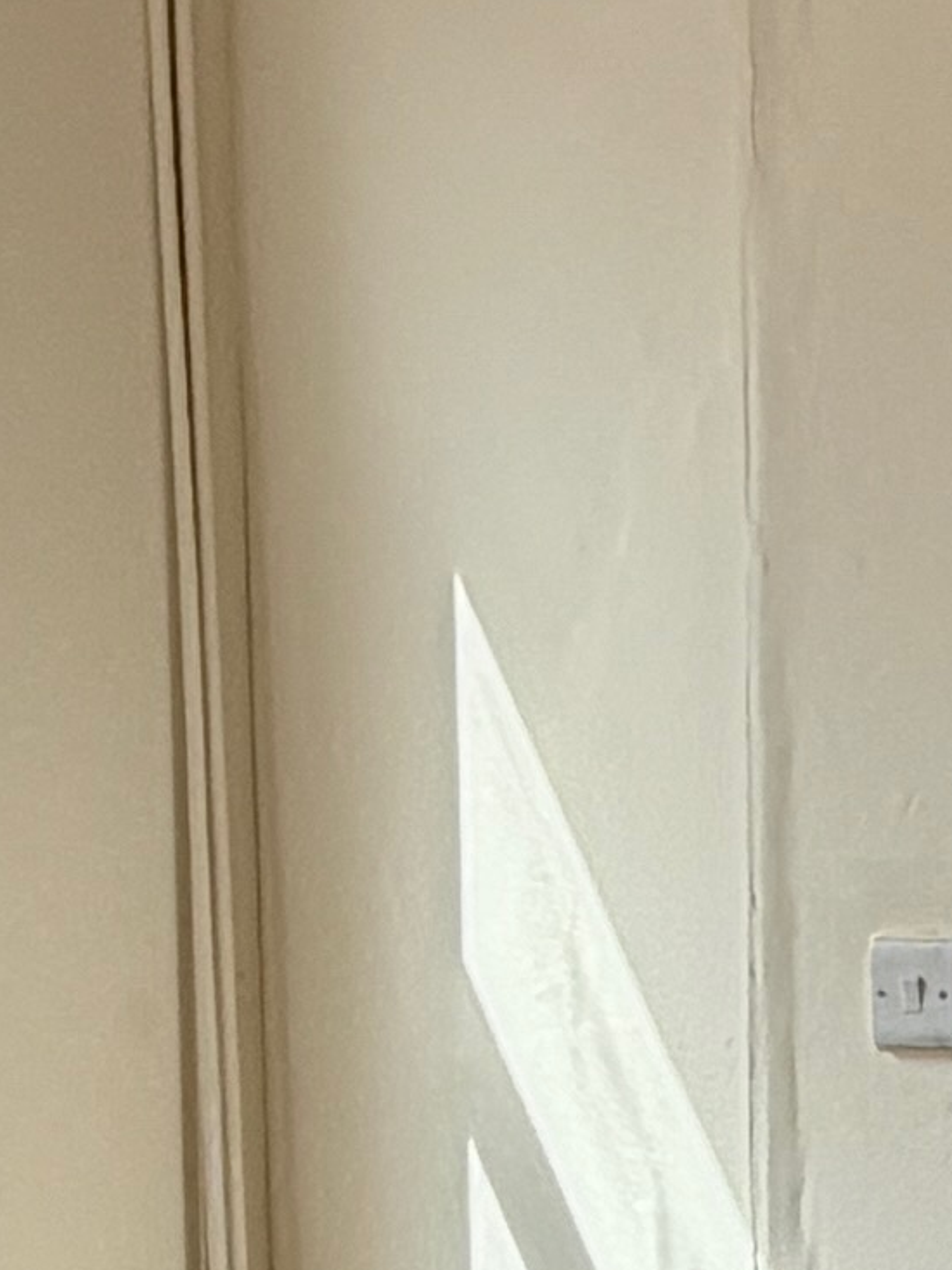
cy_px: 1403
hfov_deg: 13.0
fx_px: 3999
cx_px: 1324
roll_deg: +0.2
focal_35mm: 109
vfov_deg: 17.4
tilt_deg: -7.6
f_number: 2.2
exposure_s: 1/121
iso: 64
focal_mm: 2.22
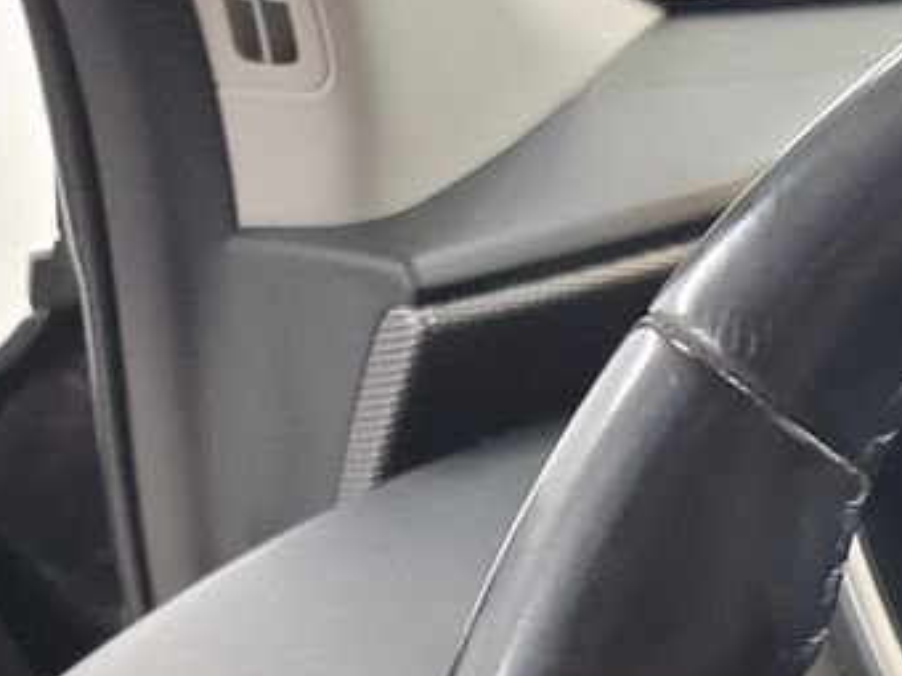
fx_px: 2944
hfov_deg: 14.4
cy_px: 1153
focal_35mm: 113
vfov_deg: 12.2
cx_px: 1833
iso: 759
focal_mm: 6.7
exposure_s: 1/39
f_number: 1.8
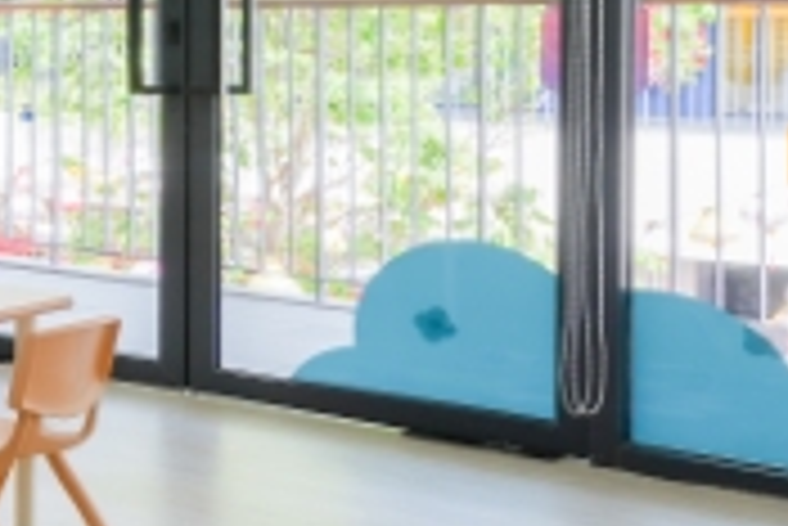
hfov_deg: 18.5
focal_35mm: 73
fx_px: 1599
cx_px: -770
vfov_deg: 18.6
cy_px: 115
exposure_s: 1/13
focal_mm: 16
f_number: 13
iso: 100
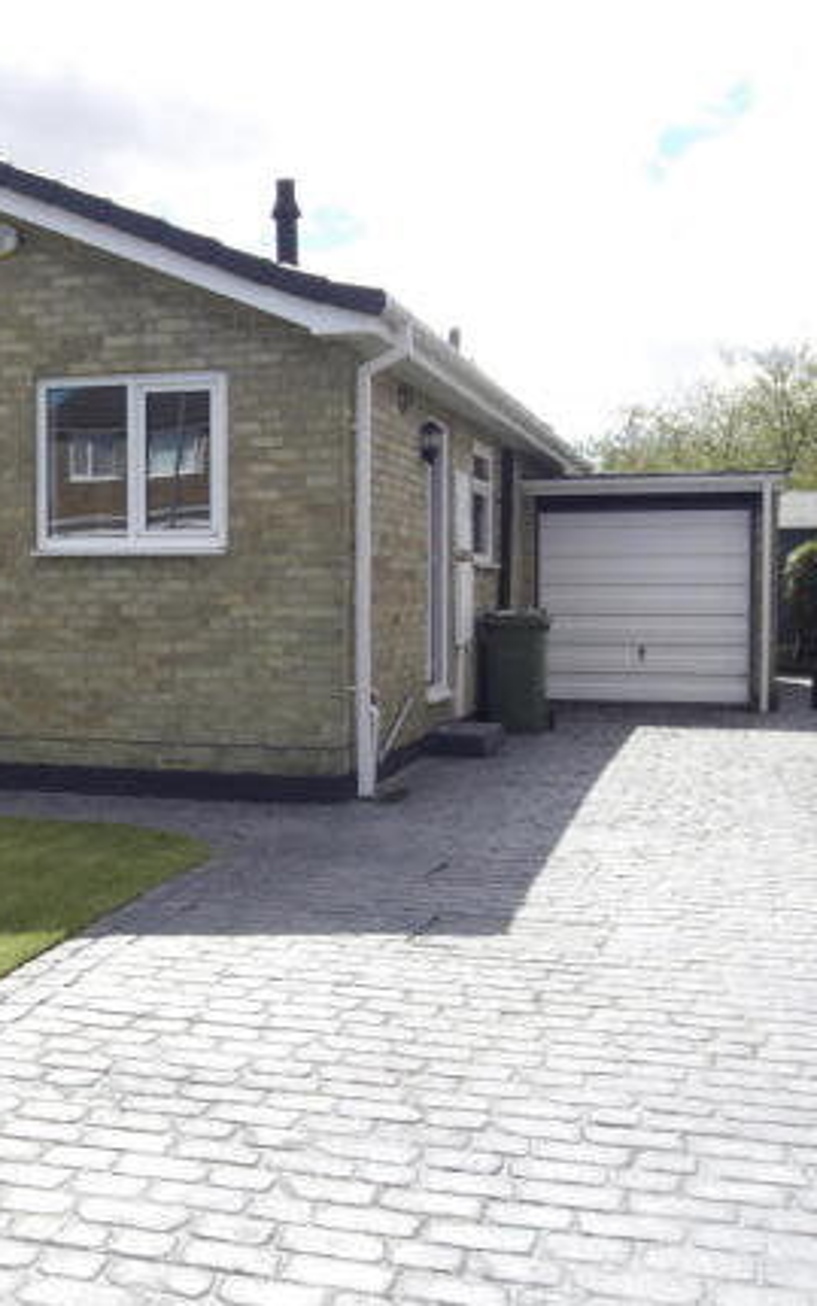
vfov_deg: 43.5
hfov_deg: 27.5
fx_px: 1638
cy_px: 661
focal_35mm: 46
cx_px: 172
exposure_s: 1/200
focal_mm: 5.7
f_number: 8
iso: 80
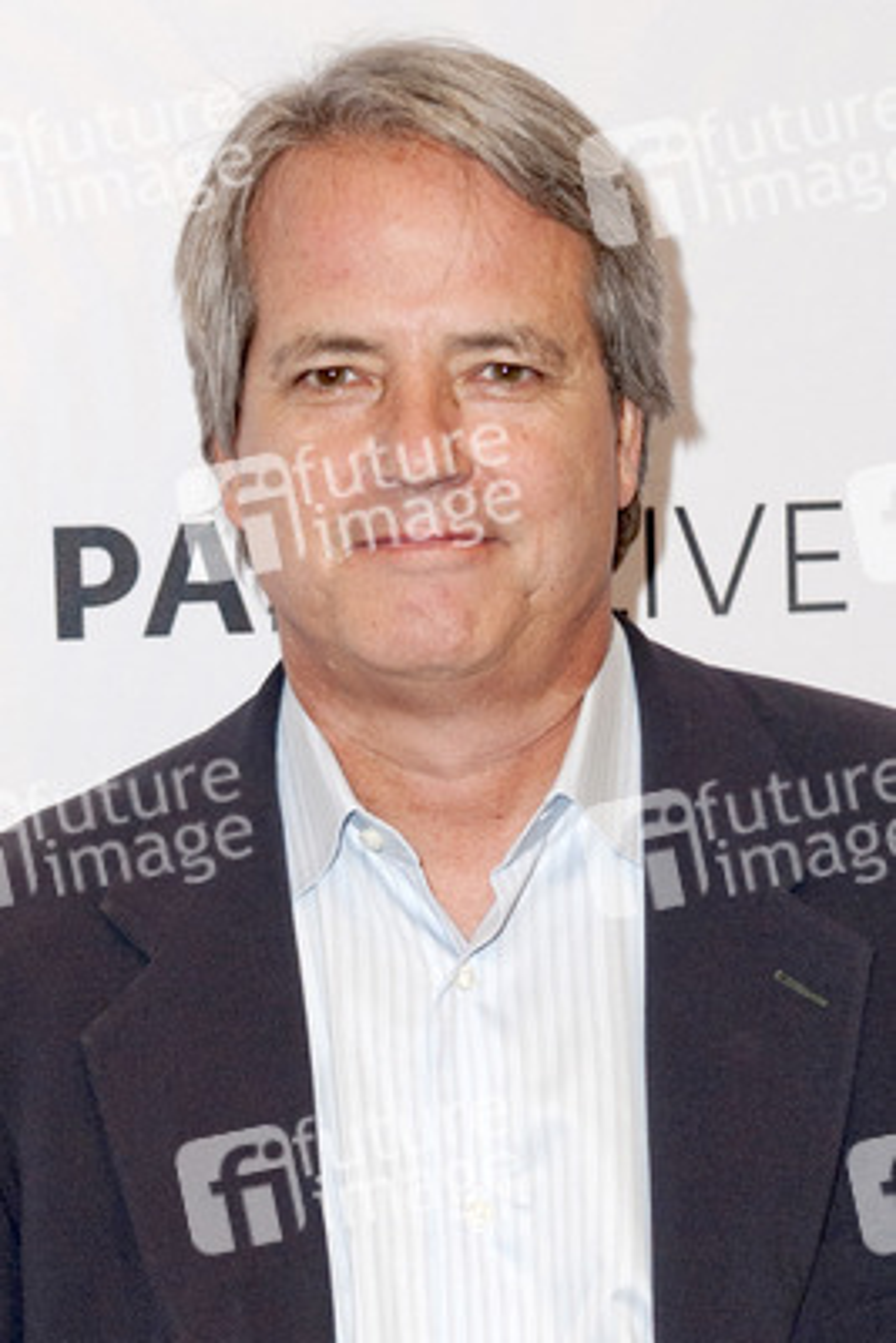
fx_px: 2051
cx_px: 448
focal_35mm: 55
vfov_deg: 36.2
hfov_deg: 24.6
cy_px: 672
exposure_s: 1/400
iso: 400
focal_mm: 55
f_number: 4
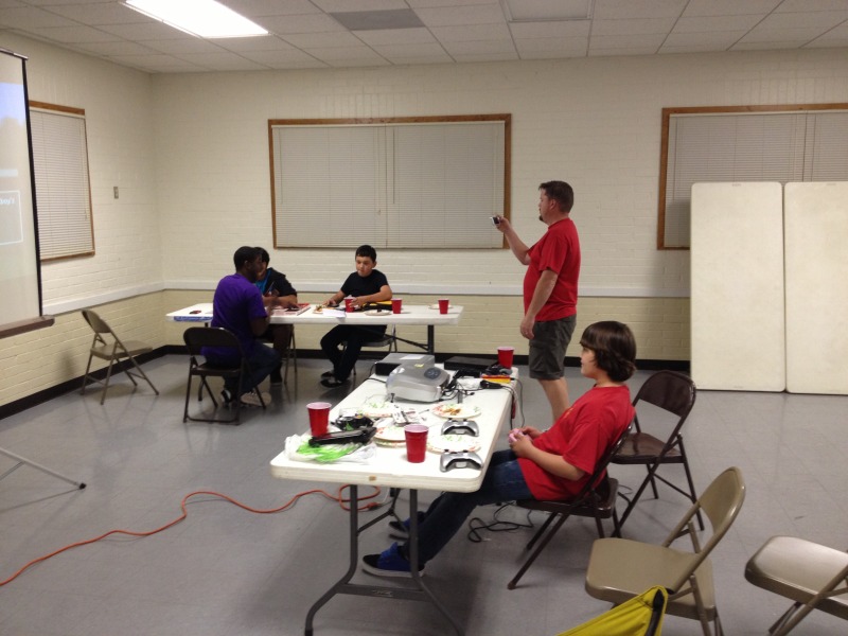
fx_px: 857
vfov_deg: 40.7
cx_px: 424
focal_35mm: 35
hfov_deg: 52.6
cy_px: 318
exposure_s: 1/20
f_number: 2.4
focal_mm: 4.28
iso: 100
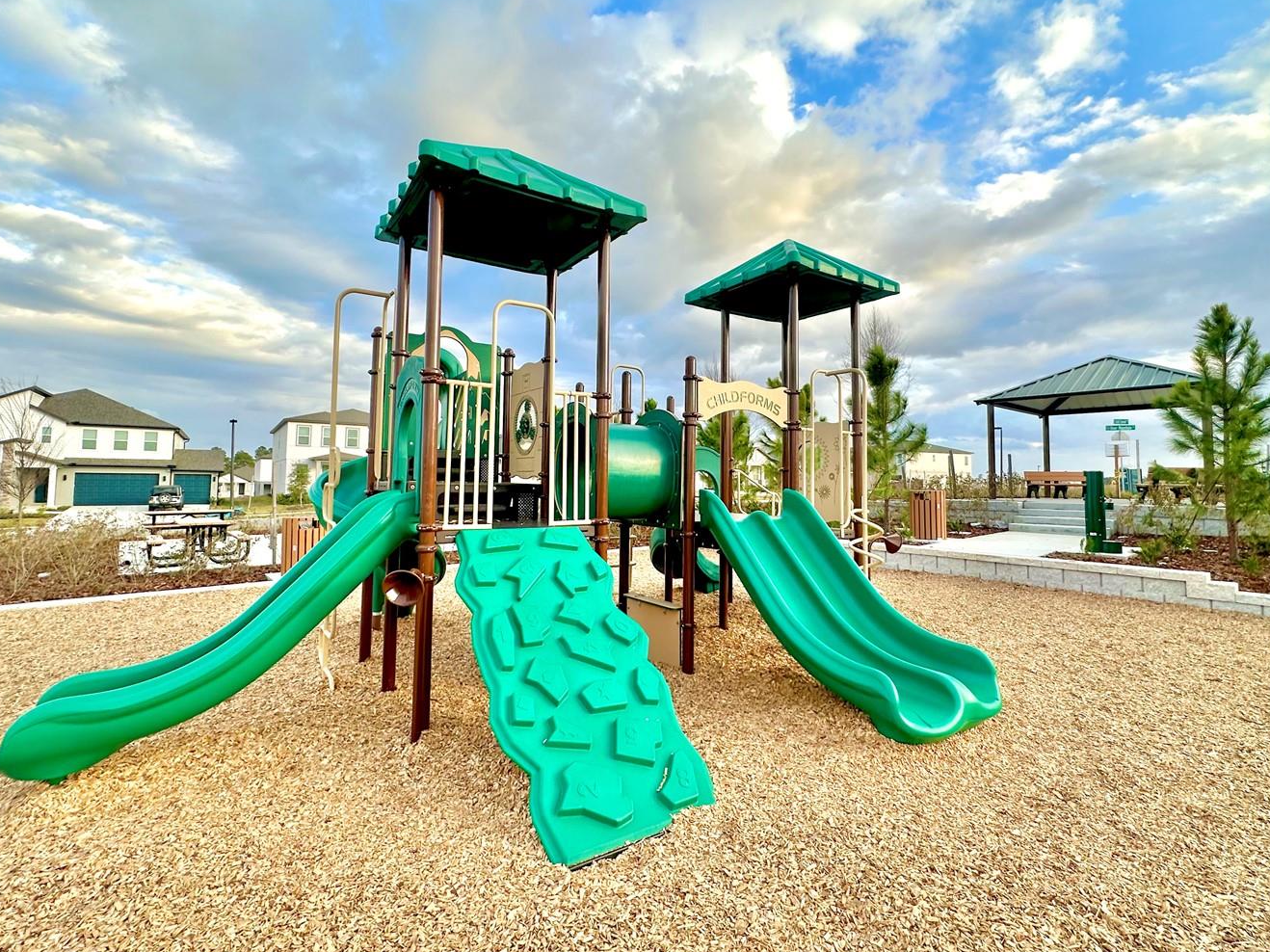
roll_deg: -1.3
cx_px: 648
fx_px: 624
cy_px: 446
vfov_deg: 74.6
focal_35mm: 17
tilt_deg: +3.1
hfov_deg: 91.0
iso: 40
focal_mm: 2.22
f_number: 2.2
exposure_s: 1/364
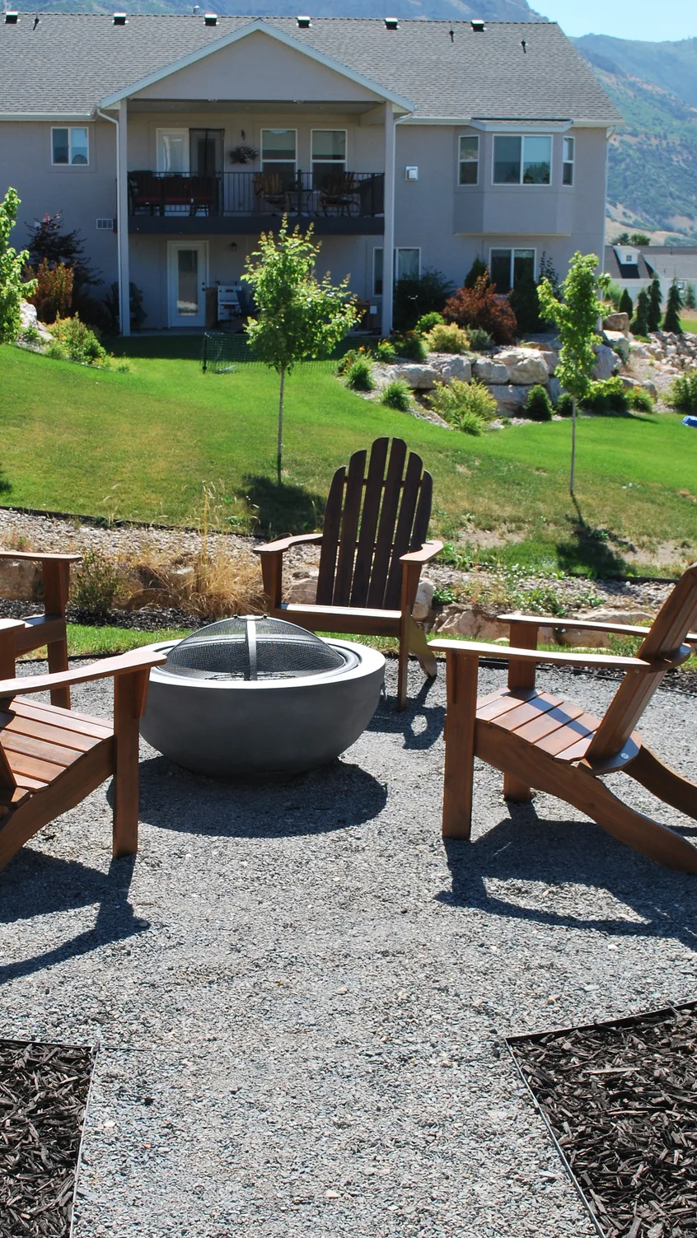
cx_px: 266
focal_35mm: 55
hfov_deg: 21.9
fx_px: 1794
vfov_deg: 38.0
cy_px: 680
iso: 200
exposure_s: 1/200
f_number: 10
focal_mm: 29
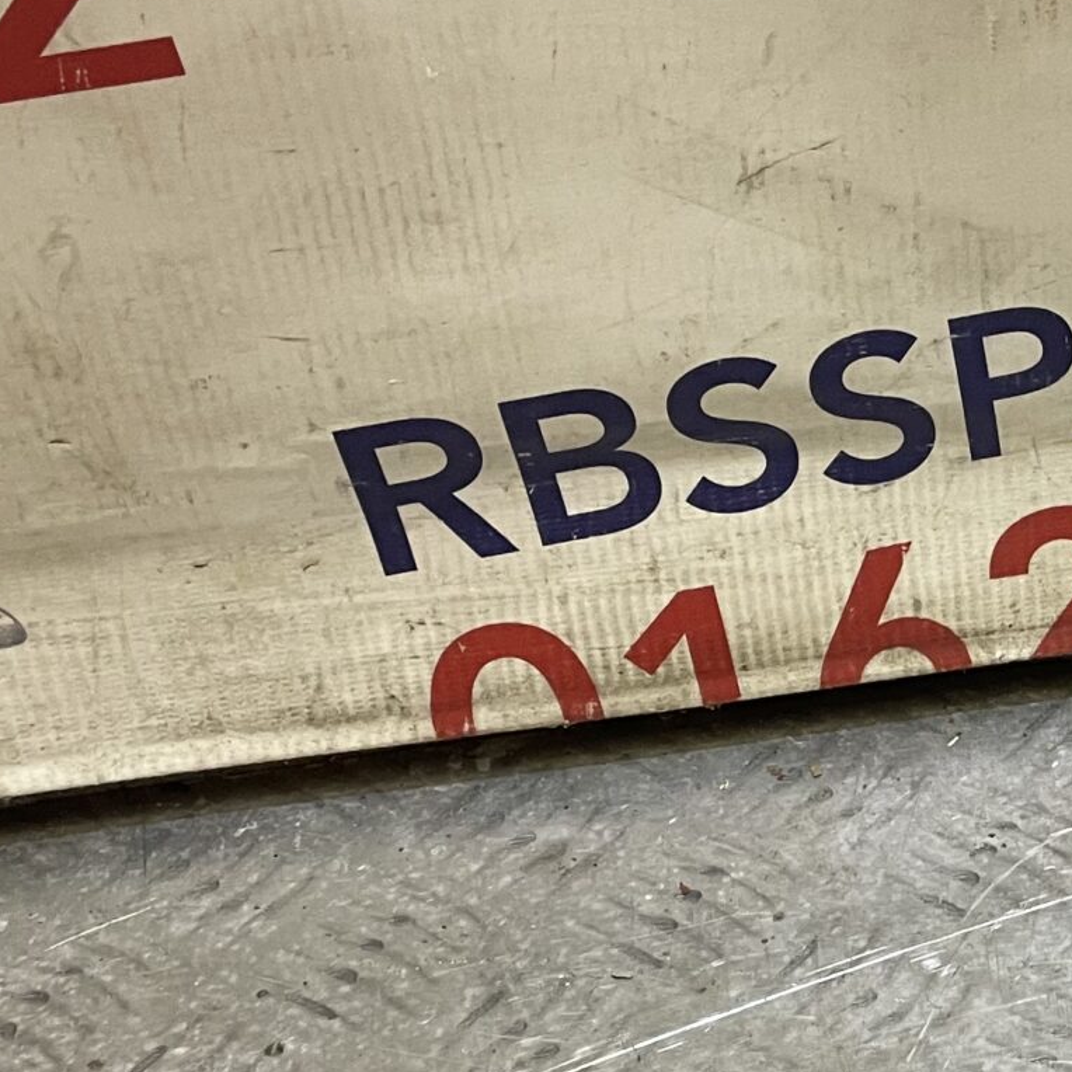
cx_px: 1358
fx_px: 2698
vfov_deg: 22.2
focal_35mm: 77
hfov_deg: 20.7
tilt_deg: -48.2
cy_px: 855
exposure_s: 1/50
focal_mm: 4.2
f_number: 1.6
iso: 80
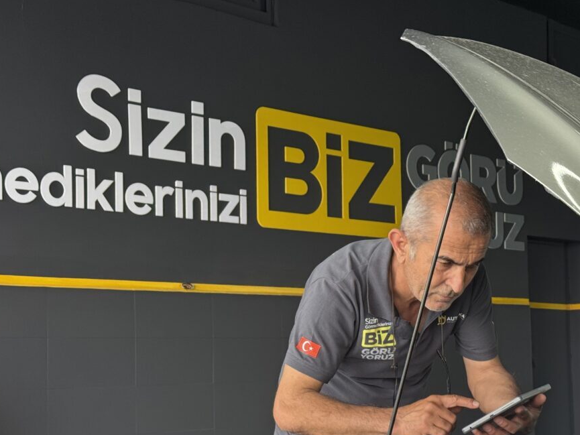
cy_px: 299
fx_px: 1190
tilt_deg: +1.0
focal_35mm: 71
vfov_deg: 20.6
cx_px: 377
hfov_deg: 27.3
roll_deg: +1.3
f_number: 1.78
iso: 80
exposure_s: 1/123
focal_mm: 6.76
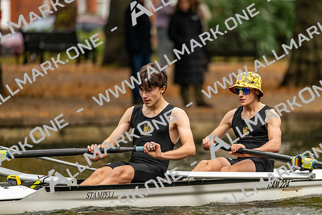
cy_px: 108
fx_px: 3578
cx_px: 161
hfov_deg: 5.2
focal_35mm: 400
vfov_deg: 3.4
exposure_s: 1/2500
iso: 2500
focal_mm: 400
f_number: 4.5
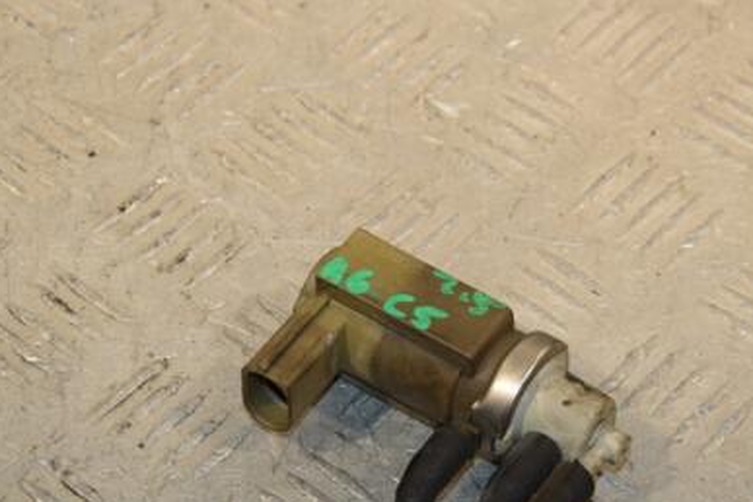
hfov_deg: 15.2
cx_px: 451
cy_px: 294
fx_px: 2824
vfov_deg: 10.2
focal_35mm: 135
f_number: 6.3
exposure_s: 1/200
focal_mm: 58
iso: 800
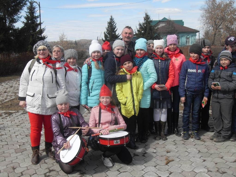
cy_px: 88
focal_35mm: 37
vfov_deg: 38.7
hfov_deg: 50.1
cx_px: 118
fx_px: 252
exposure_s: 1/125
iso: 80
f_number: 8.9
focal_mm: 6.3
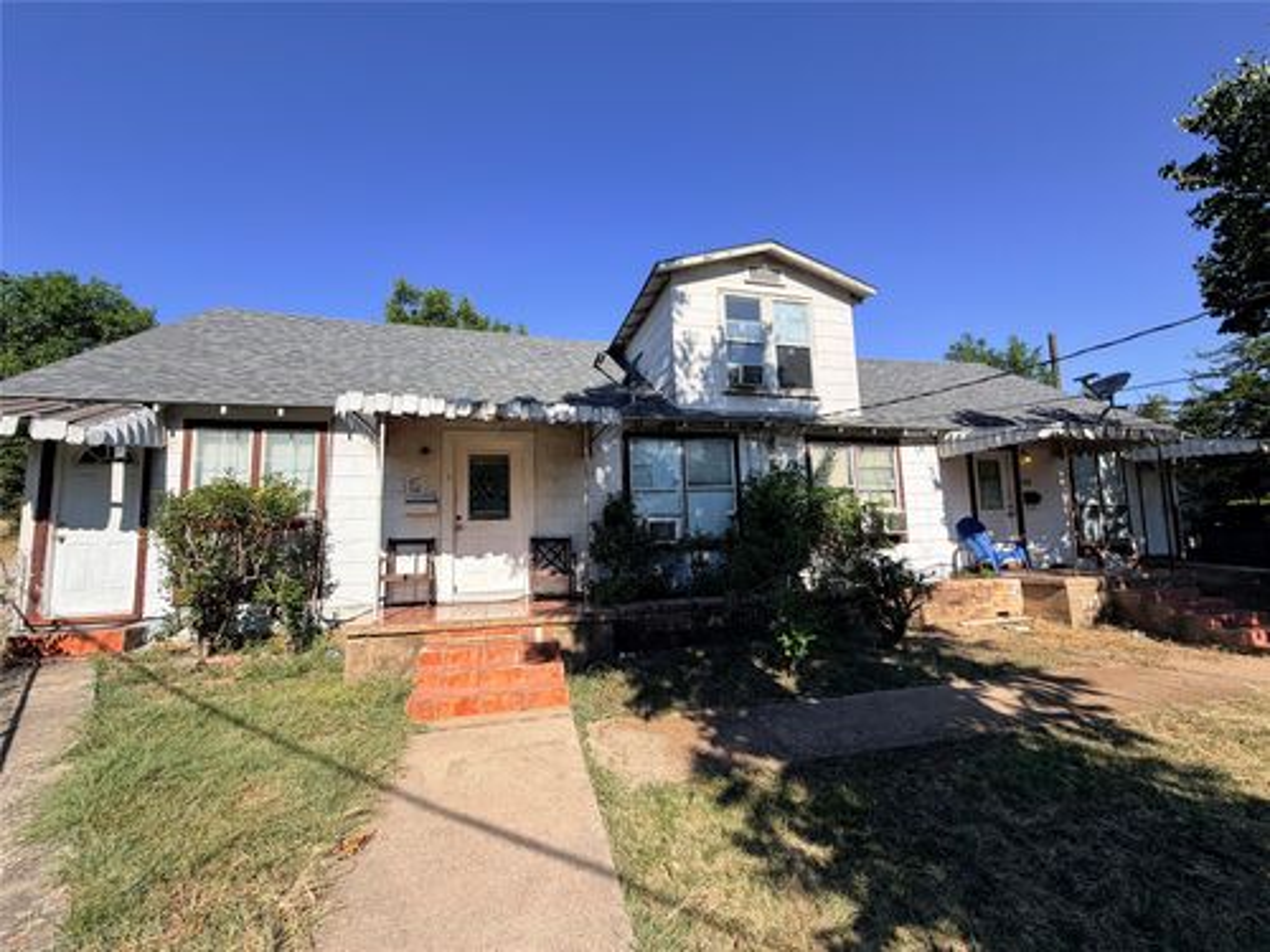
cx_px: 635
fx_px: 514
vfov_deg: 85.7
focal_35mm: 14
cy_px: 476
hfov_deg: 102.1
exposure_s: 1/770
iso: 25
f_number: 2.2
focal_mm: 2.22
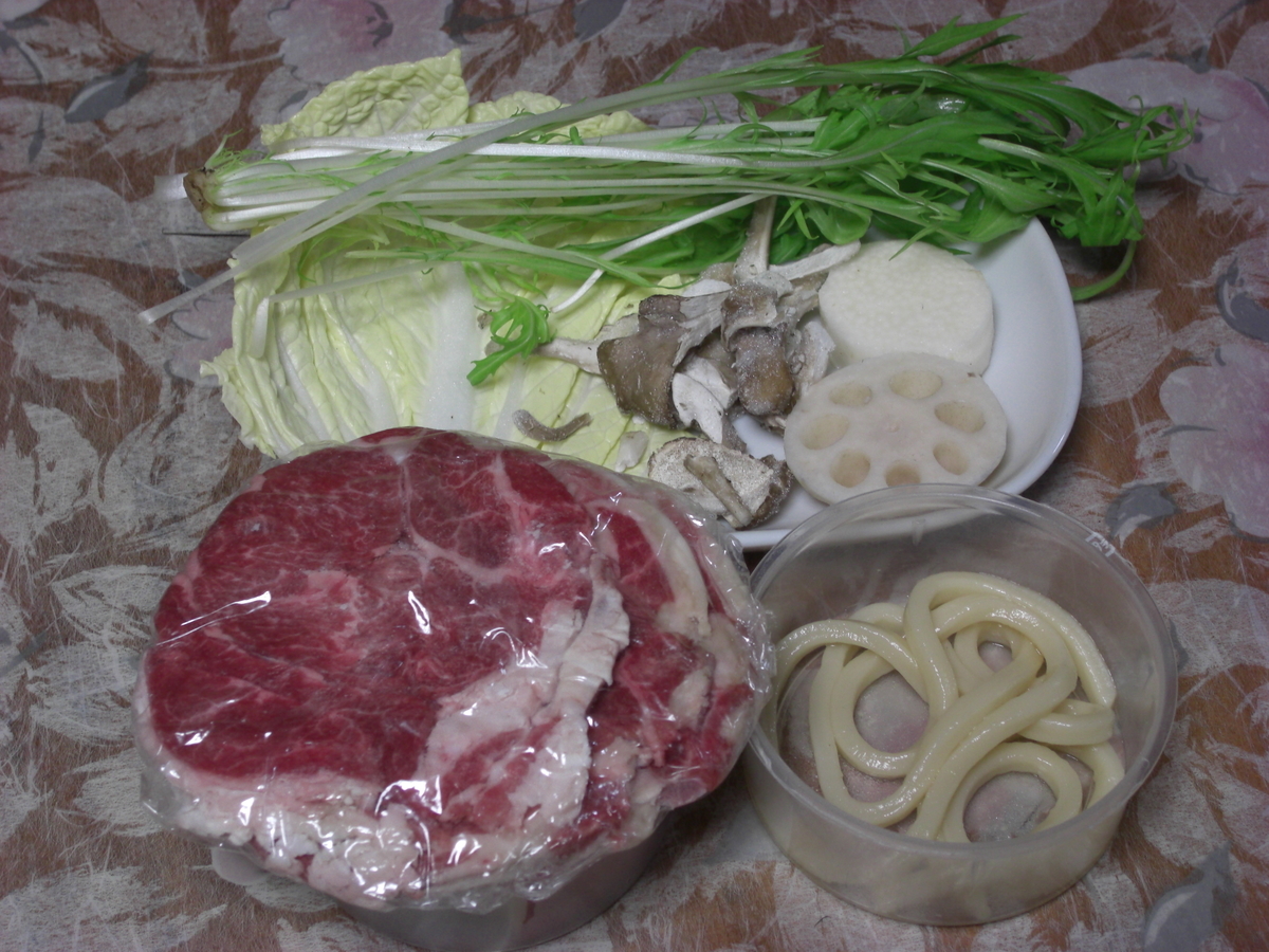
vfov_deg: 21.6
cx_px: 634
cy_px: 476
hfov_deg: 28.6
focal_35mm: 68
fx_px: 2493
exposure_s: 1/20
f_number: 4
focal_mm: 14.2
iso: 200
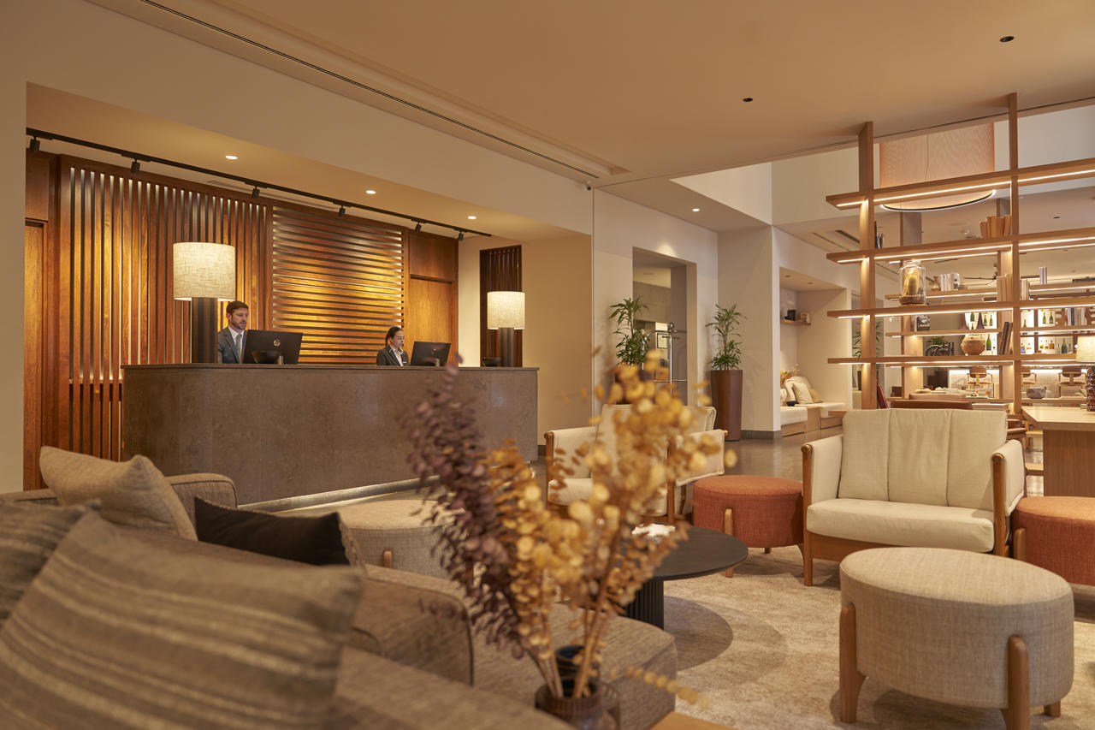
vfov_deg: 53.1
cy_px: 365
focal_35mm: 24
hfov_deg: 73.8
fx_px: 730
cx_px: 548
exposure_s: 1/25
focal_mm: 24
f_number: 2.8
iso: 400
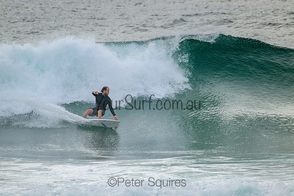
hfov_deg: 2.5
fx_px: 6672
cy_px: 100
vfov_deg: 1.7
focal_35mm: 817
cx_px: 144
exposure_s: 1/2000
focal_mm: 800
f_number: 11
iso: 1400
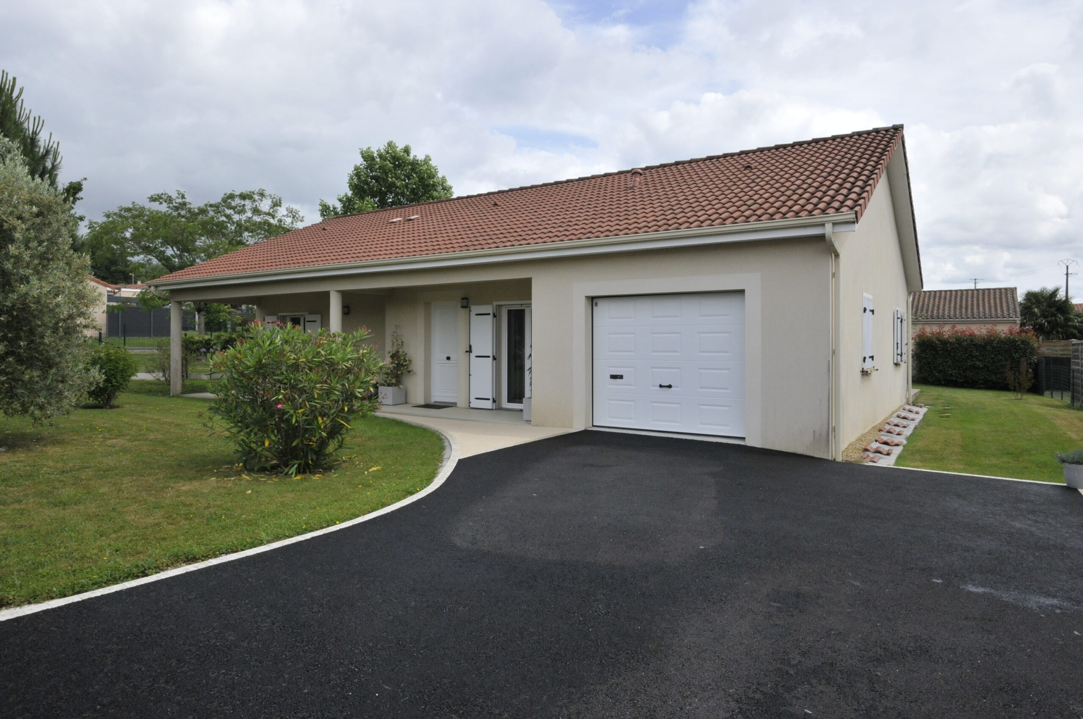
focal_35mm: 21
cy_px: 360
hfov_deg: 81.3
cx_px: 542
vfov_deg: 59.4
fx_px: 631
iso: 800
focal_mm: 14
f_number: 13
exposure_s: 1/640
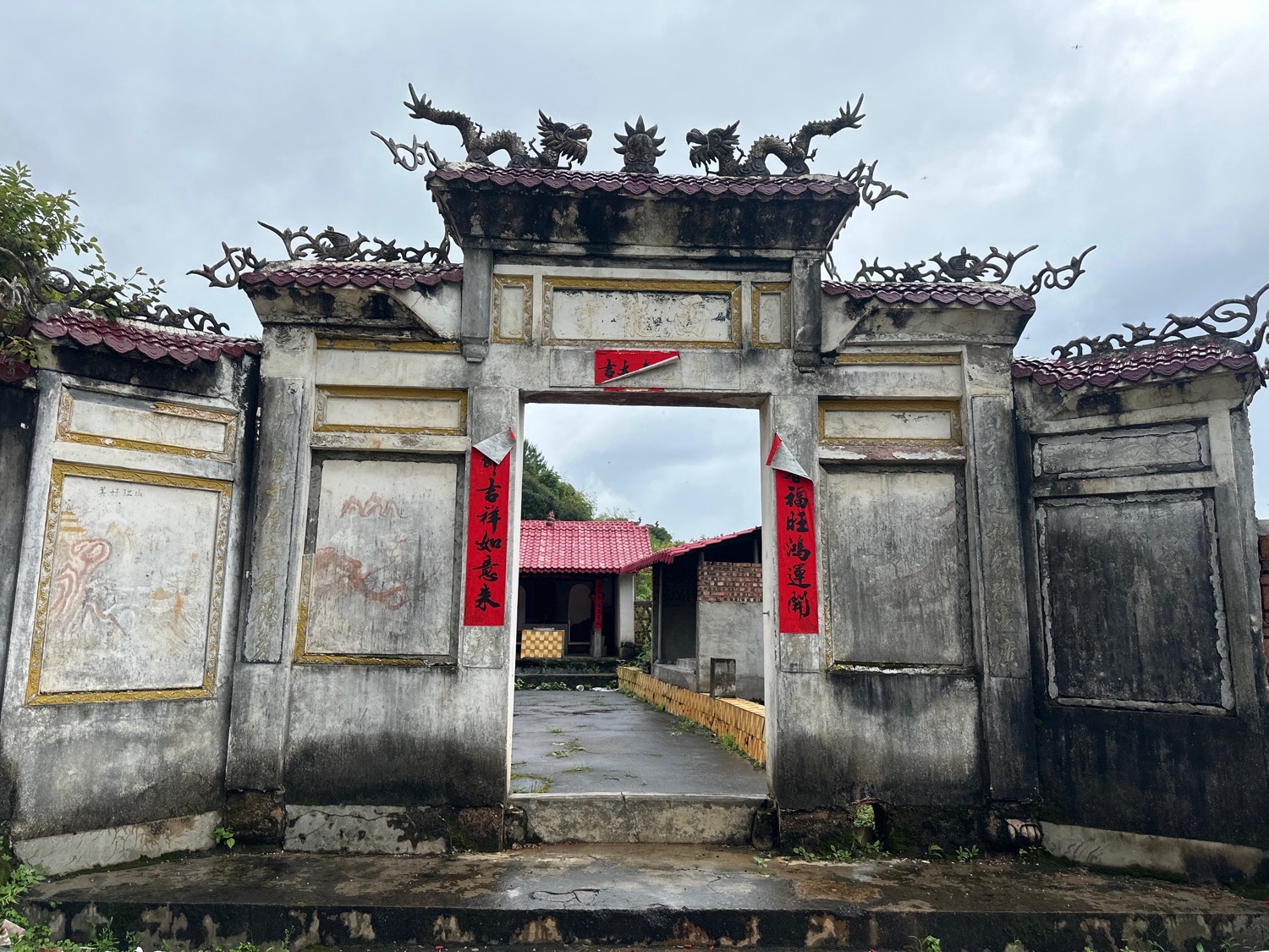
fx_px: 880
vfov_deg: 56.8
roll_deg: -0.3
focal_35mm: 24
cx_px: 634
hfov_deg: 71.6
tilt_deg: +9.4
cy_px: 476
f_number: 1.78
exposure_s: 1/3356
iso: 80
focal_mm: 6.86
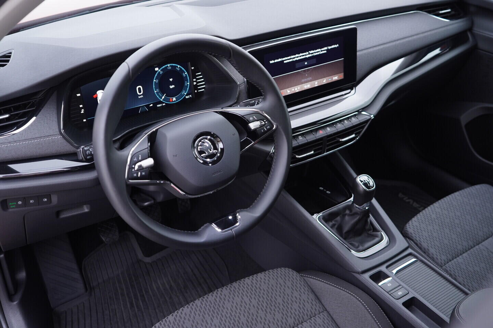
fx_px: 493
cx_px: 246
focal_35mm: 36
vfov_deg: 36.9
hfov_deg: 53.1
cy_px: 164
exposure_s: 1/40
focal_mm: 24
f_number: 2.8
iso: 250
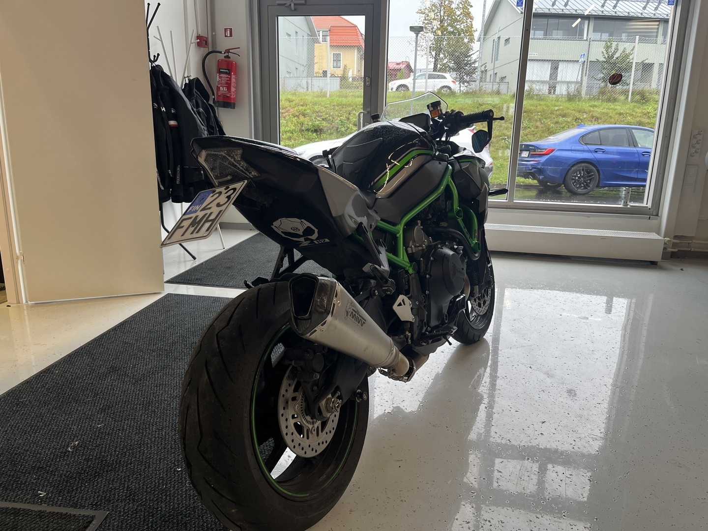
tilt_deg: -13.4
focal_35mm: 26
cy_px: 266
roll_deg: -0.1
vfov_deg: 53.1
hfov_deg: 67.3
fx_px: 532
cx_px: 354
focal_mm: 5.1
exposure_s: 1/100
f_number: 1.6
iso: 64
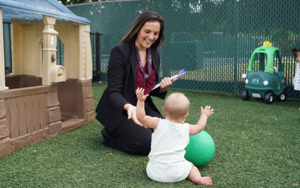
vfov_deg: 32.8
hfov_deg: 50.4
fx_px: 319
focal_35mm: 39
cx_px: 149
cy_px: 88
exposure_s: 1/800
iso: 640
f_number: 4
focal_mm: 38
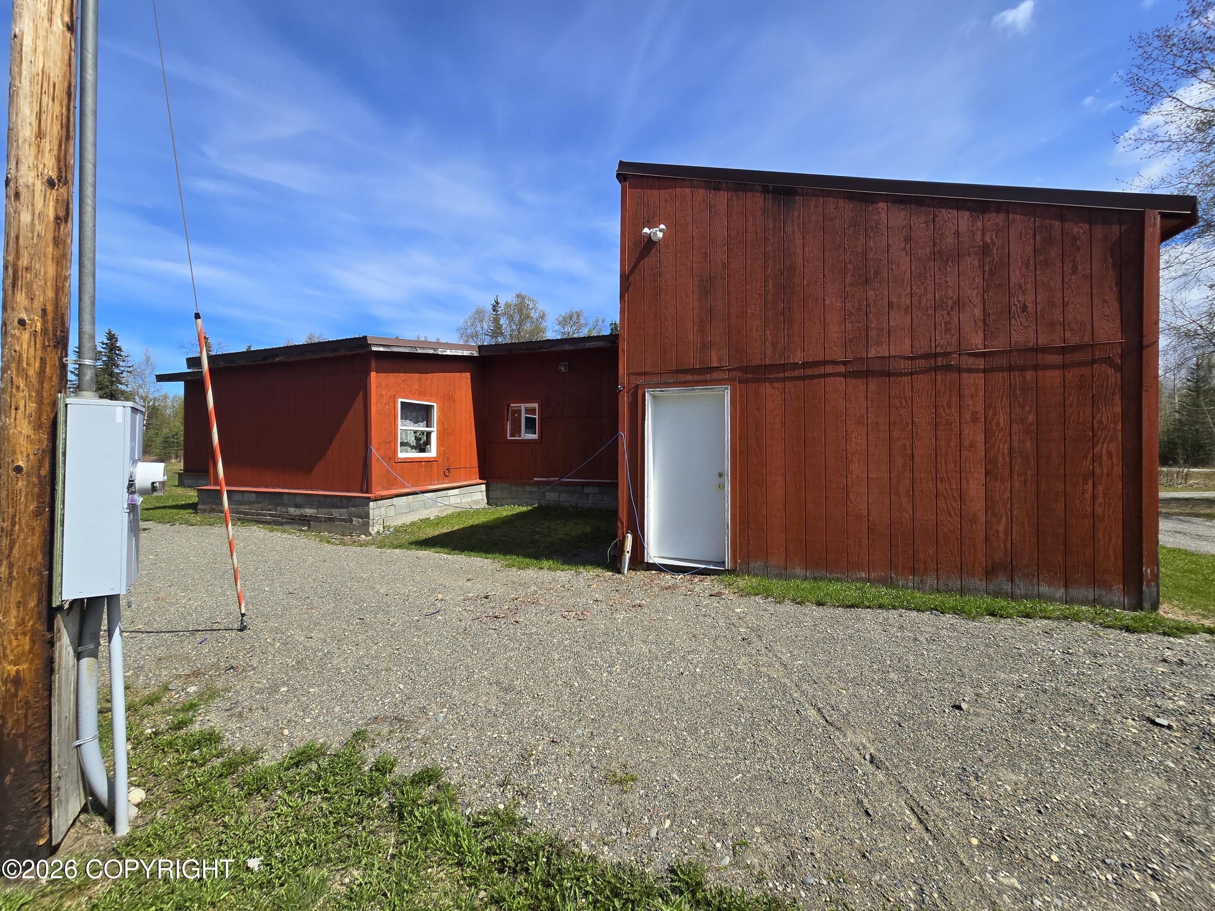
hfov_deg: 106.2
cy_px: 456
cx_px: 608
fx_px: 456
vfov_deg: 89.9
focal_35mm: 13
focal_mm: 2.2
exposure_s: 1/2094
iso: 50
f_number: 2.2
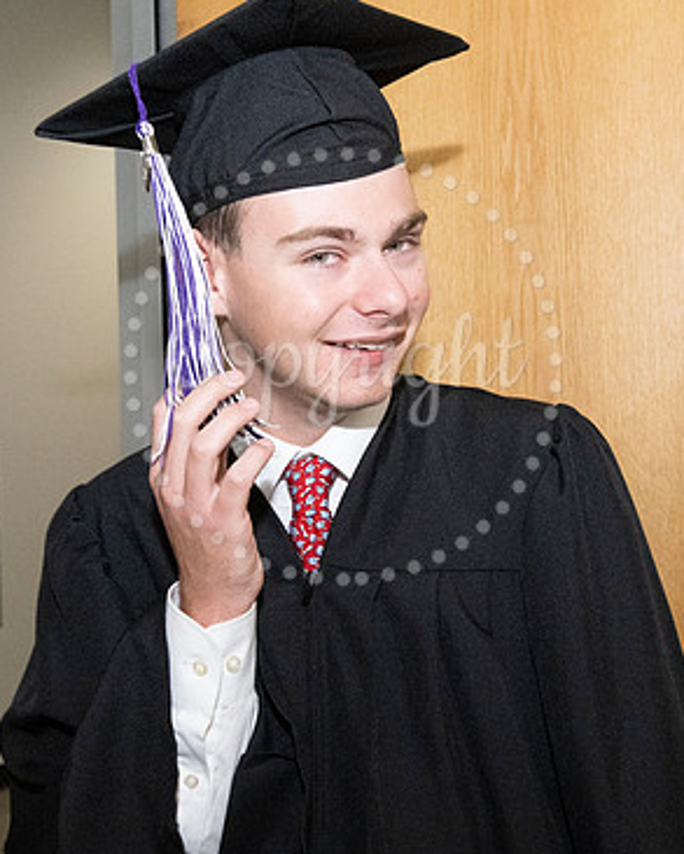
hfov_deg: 33.3
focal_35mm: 45
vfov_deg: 41.0
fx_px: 1138
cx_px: 259
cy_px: 364
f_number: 8
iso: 6400
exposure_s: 1/200
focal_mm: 26
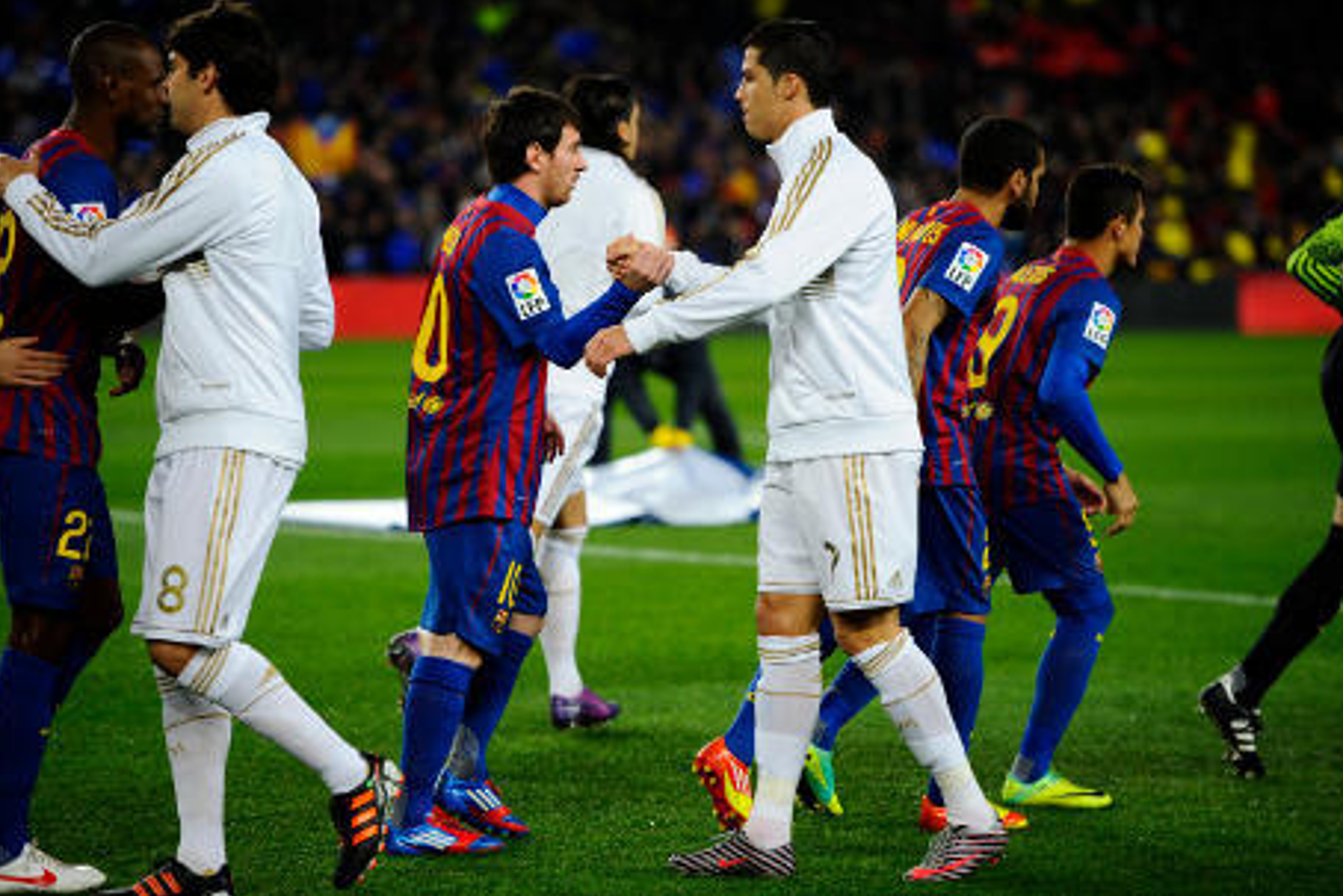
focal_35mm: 172
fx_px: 6418
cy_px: 447
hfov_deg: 11.9
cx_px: 672
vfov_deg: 8.0
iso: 1250
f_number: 2.8
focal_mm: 170
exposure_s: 1/1000
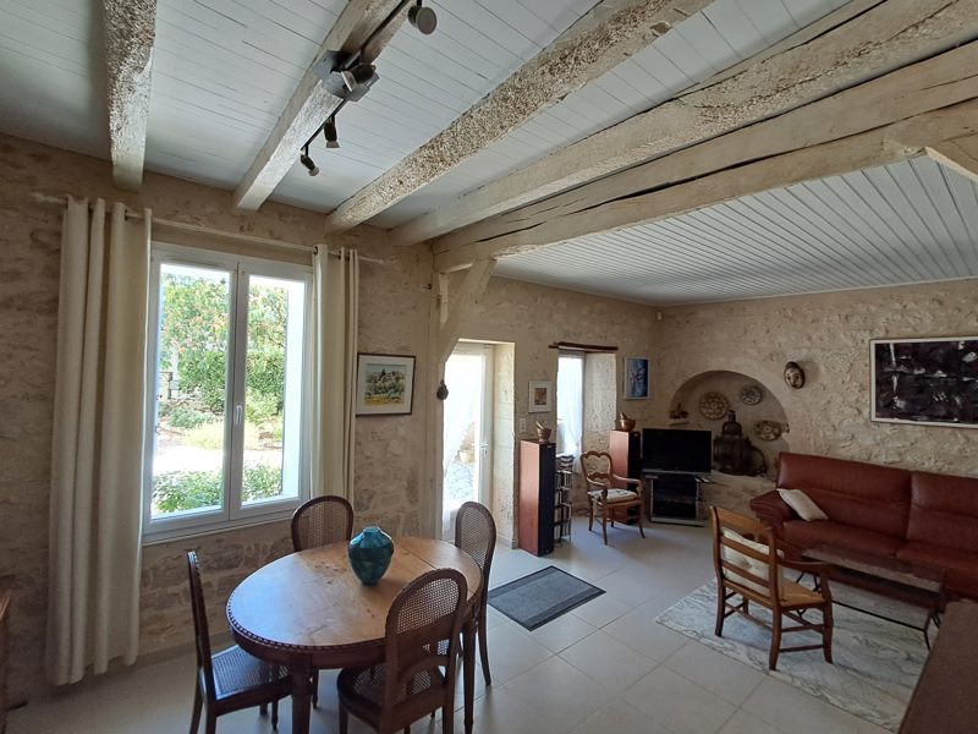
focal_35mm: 16
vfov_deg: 78.1
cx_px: 489
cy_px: 367
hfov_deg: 94.5
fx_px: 452
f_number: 2.2
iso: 50
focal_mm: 1.64
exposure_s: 1/50
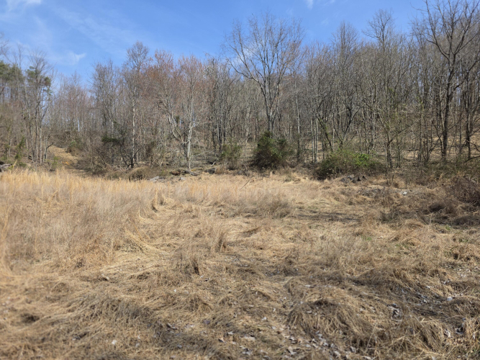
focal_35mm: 23
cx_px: 240
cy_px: 180
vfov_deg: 58.9
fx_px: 319
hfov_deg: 73.9
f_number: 1.7
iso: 80
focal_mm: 6.3
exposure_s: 1/4237
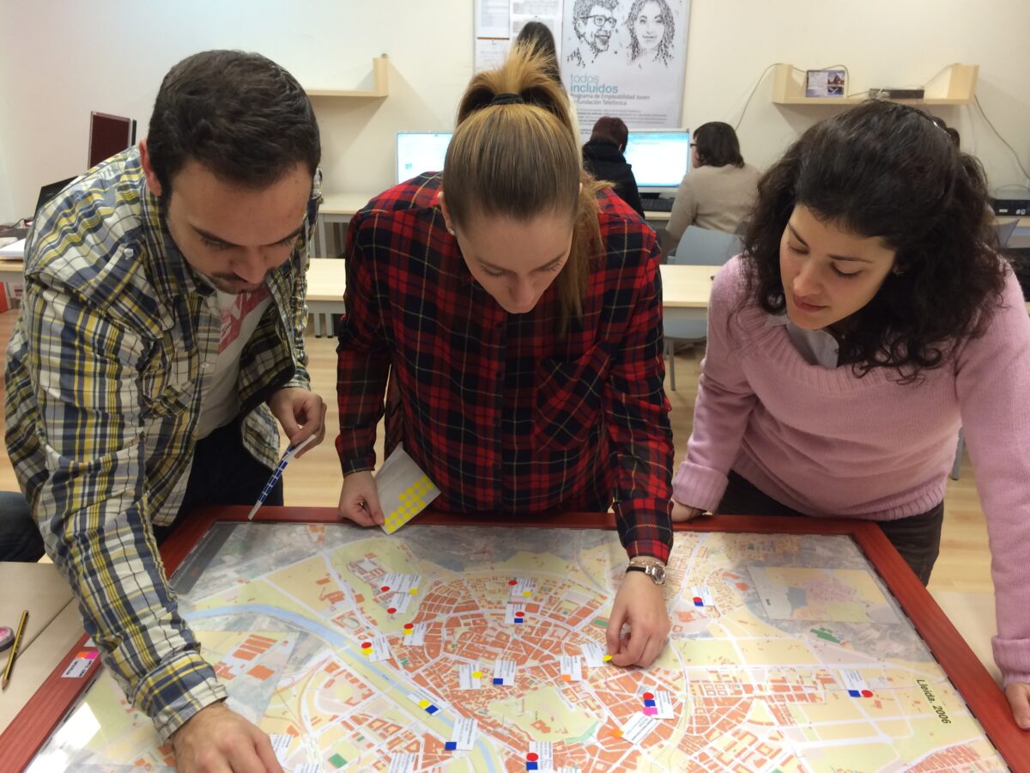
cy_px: 386
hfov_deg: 60.0
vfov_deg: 46.8
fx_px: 893
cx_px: 515
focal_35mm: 30
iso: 125
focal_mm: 4.12
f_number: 2.2
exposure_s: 1/33
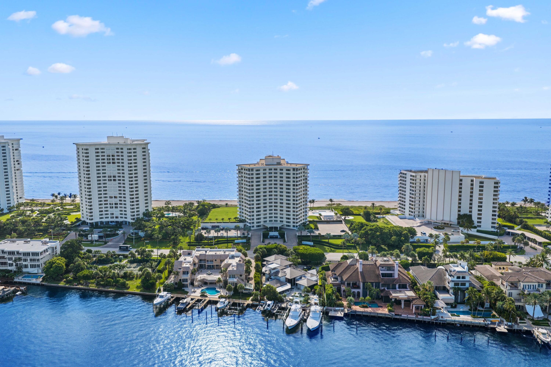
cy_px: 184
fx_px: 429
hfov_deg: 65.5
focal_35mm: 28
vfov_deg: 46.4
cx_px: 276
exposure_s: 1/500
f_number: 2.8
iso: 100
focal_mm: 14.45
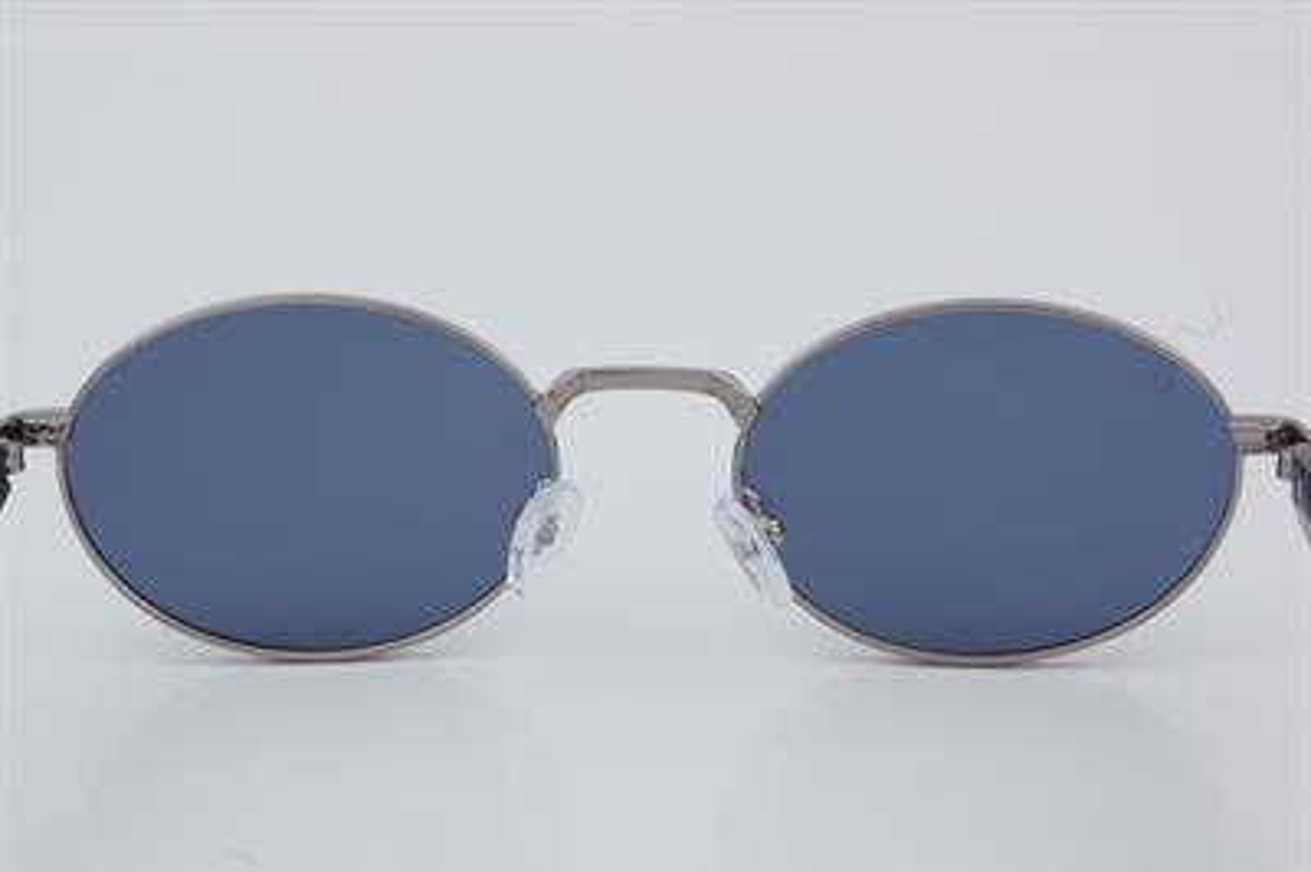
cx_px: 656
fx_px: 3002
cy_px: 436
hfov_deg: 24.6
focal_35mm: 82
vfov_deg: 16.5
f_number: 32
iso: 100
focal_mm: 55
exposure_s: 1/4
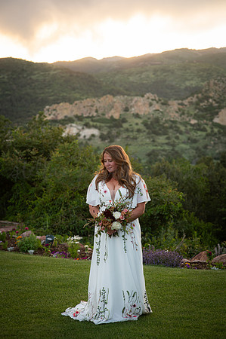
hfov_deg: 16.0
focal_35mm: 85
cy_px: 170
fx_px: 802
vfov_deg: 23.9
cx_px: 113
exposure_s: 1/160
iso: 800
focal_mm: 85
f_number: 4
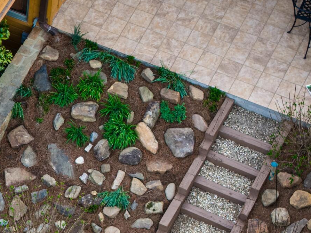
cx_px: -162
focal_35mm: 235
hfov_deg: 8.2
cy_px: -39
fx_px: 2111
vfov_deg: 6.3
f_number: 2.8
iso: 125
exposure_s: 1/25
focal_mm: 19.35
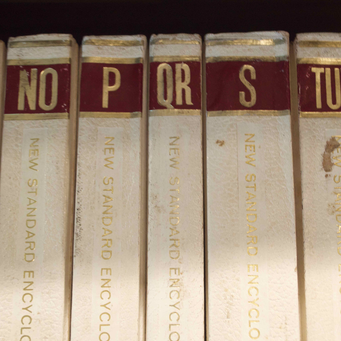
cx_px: 187
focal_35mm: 62
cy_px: 172
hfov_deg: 27.7
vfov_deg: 27.7
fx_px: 691
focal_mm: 32
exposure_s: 1/15
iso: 1800
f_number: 4.8
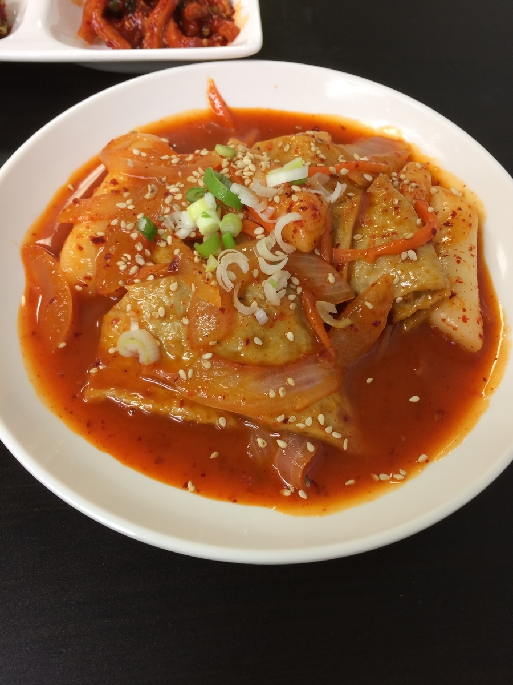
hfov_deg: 48.2
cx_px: 256
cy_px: 342
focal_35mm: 29
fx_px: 573
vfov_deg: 61.7
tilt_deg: -61.3
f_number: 2.2
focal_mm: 4.15
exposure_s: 1/30
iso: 50
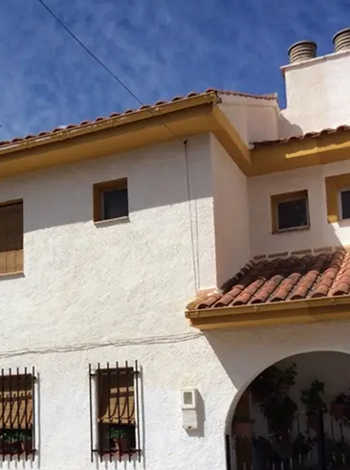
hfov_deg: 30.0
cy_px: 323
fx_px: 650
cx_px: 121
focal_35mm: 48
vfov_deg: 39.2
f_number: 2.4
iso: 32
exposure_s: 1/3185
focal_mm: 3.3
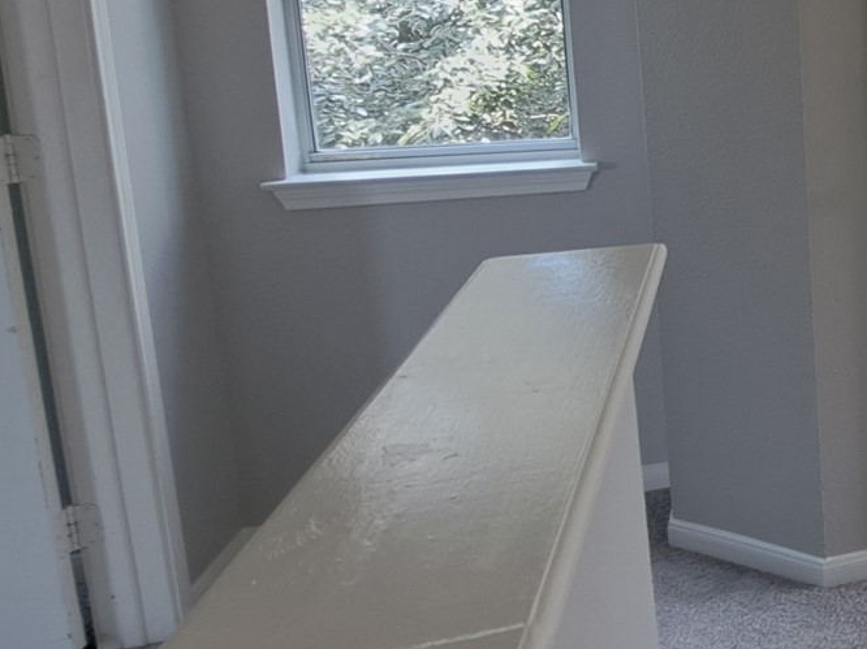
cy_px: 126
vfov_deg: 34.8
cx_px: 1230
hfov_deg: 30.9
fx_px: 1001
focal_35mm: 40
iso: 50
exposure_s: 1/50
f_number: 2.2
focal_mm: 1.74
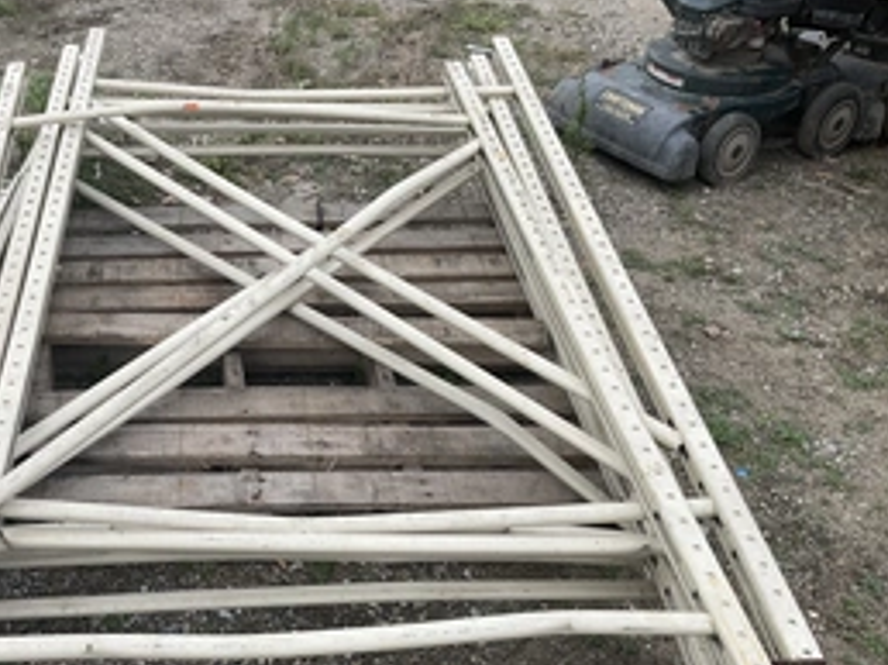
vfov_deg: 31.9
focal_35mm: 45
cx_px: 268
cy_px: 427
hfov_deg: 41.3
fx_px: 1153
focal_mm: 3
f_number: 1.8
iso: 25
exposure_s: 1/912
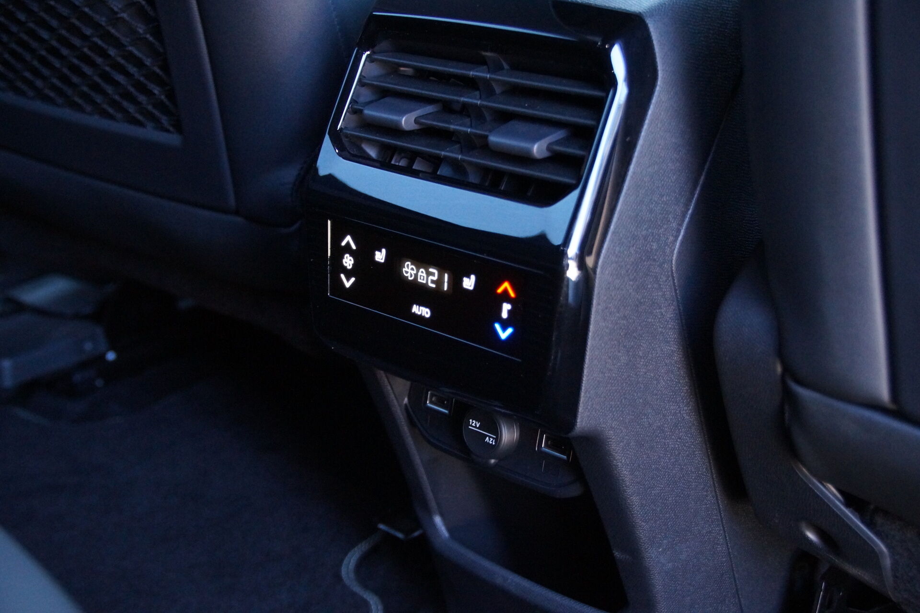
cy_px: 306
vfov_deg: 25.7
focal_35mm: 52
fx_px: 1341
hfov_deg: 37.9
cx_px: 460
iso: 2500
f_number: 4.5
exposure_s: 1/60
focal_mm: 35
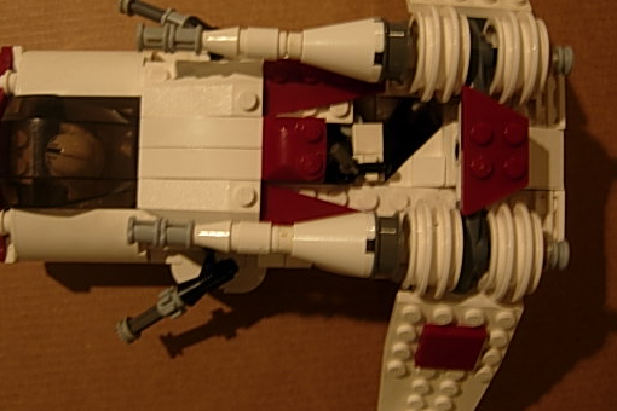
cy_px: 161
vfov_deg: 28.6
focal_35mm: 47
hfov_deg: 41.8
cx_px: 259
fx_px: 805
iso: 50
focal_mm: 7.5
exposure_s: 1/5.4
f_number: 2.7
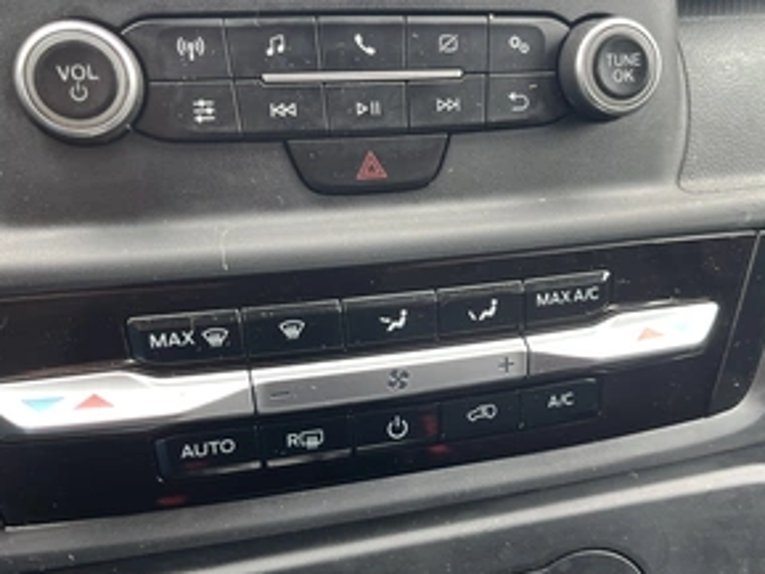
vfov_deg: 39.7
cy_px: 291
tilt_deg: -21.9
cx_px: 429
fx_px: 796
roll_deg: -1.0
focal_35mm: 36
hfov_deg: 51.2
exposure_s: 1/121
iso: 100
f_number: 1.6
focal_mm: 5.1
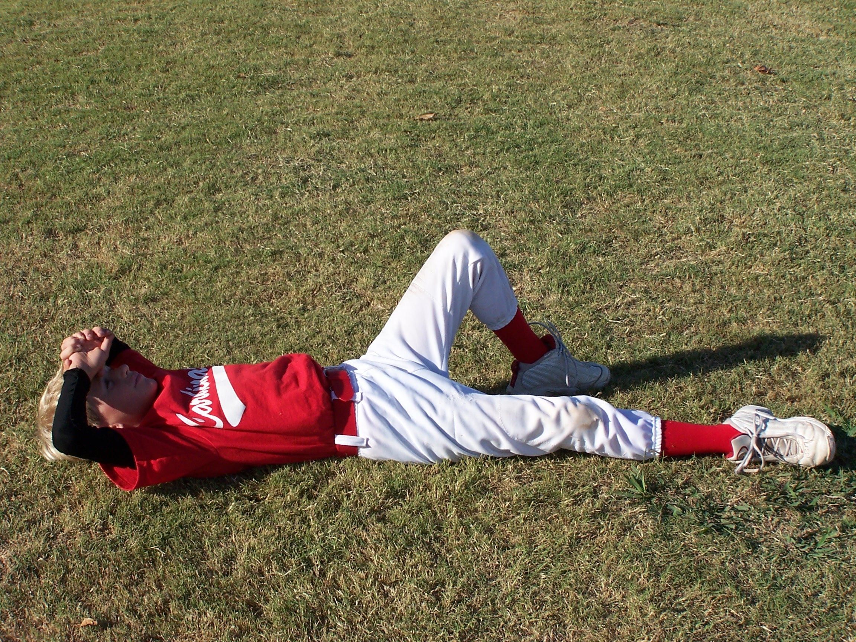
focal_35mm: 67
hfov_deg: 29.0
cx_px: 428
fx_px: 1657
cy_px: 321
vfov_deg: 21.9
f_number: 4.5
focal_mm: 11.1
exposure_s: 1/750
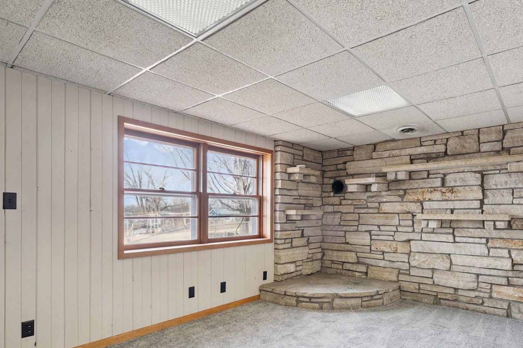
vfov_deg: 59.0
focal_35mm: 21
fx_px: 305
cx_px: 289
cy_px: 209
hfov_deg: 80.9
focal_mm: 16
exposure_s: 1/6
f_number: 10
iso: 400
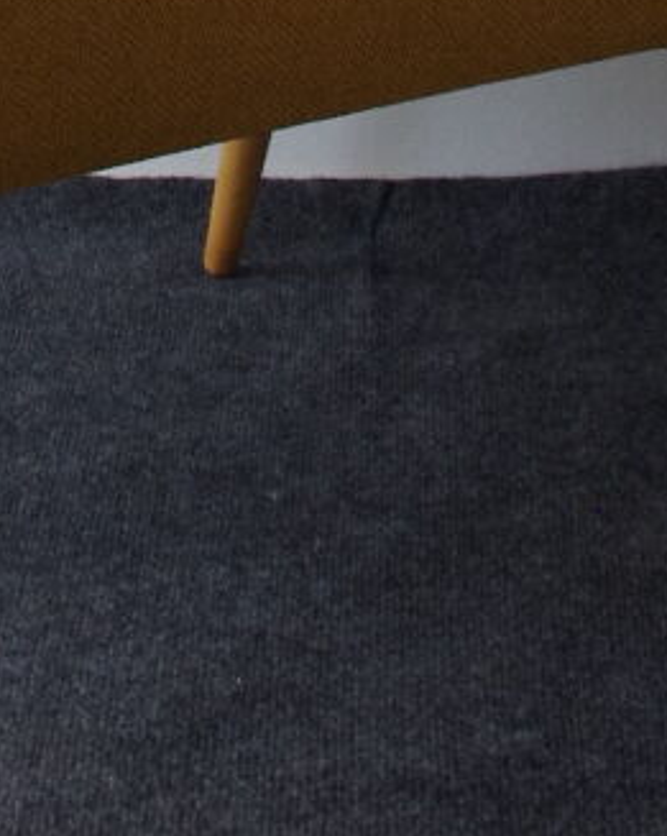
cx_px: 235
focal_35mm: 149
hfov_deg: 10.3
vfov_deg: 12.0
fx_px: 3682
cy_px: -652
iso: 800
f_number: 8
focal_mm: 20
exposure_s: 1/50
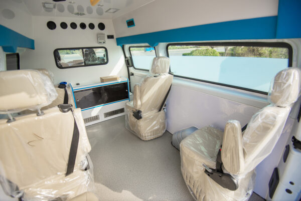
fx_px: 134
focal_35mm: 16
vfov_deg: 73.8
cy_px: 100
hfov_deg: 96.7
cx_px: 150
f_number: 4
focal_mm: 16
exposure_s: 1/500
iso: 100
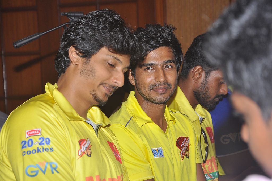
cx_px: 136
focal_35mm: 105
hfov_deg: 19.5
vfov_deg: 13.0
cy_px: 90
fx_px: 792
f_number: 11
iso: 400
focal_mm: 70
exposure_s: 1/100
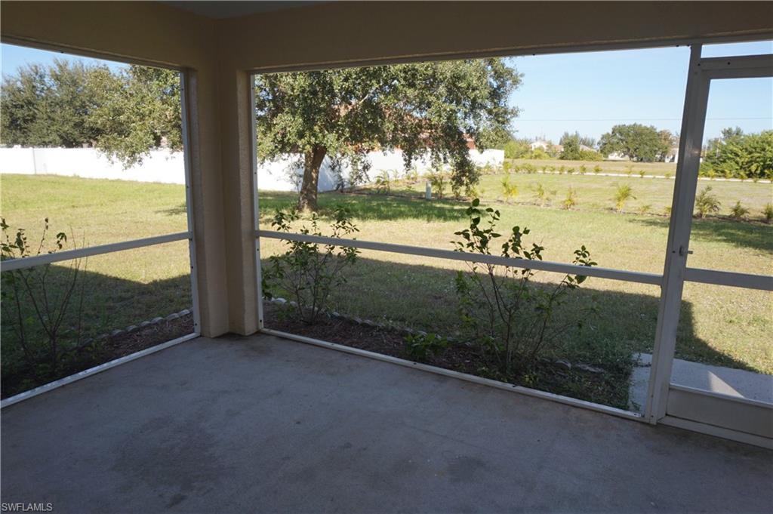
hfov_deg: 73.8
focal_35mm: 24
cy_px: 257
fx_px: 515
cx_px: 386
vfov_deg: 53.1
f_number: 9
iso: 125
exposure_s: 1/80
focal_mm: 16
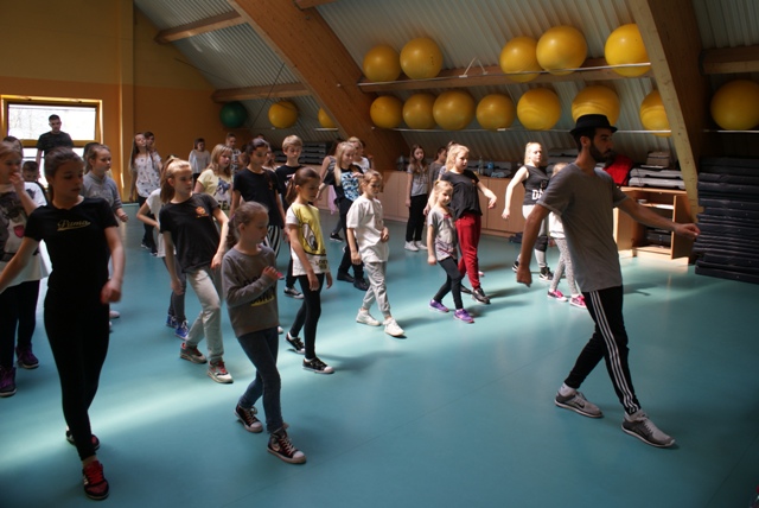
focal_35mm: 27
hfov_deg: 67.3
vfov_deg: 48.0
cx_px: 380
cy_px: 254
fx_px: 570
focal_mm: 18
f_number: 4
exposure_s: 1/30
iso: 100
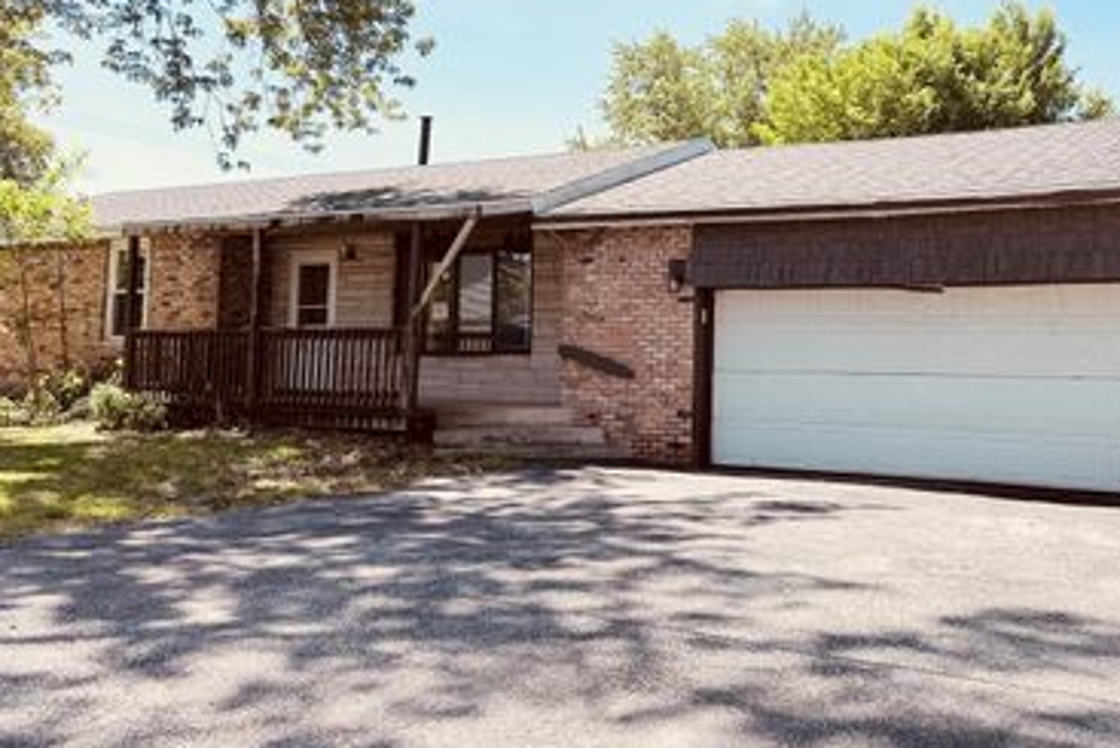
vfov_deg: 38.5
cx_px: 708
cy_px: 249
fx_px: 1058
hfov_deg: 55.1
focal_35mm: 34
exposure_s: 1/1585
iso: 100
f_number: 1.78
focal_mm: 6.76
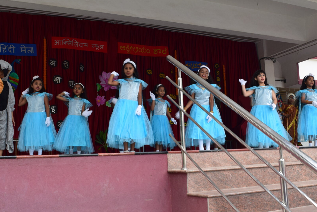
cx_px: 188
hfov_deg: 45.2
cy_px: 116
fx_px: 379
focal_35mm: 43
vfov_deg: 31.2
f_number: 9
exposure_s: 1/100
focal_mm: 18
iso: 400
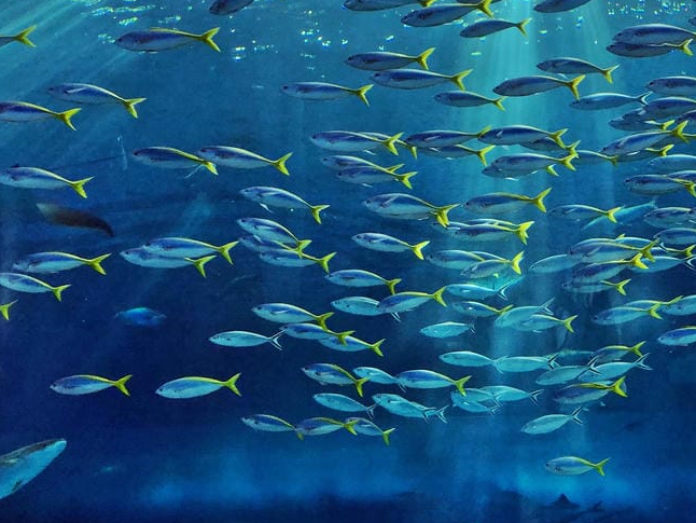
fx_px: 1046
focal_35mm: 52
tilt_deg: +18.6
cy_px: 133
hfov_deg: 36.1
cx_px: 503
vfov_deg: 27.7
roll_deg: +1.7
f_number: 1.8
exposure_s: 1/40
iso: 25
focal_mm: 3.99
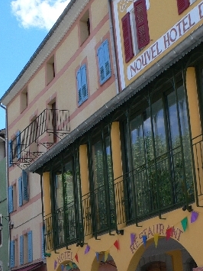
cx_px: 36
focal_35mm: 67
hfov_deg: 21.6
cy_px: 223
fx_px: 524
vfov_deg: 28.3
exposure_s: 1/320
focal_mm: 6.3
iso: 80
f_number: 4
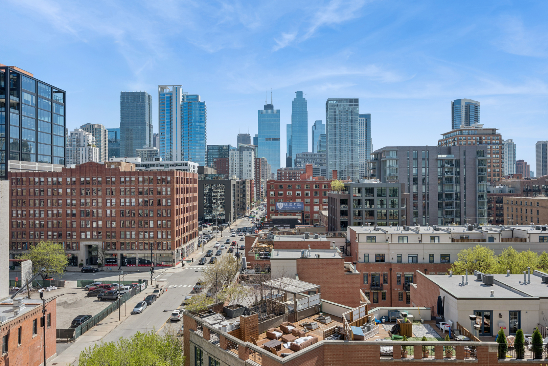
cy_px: 183
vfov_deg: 53.1
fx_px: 365
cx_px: 274
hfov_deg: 73.7
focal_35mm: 24
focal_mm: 24
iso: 200
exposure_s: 1/250
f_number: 11
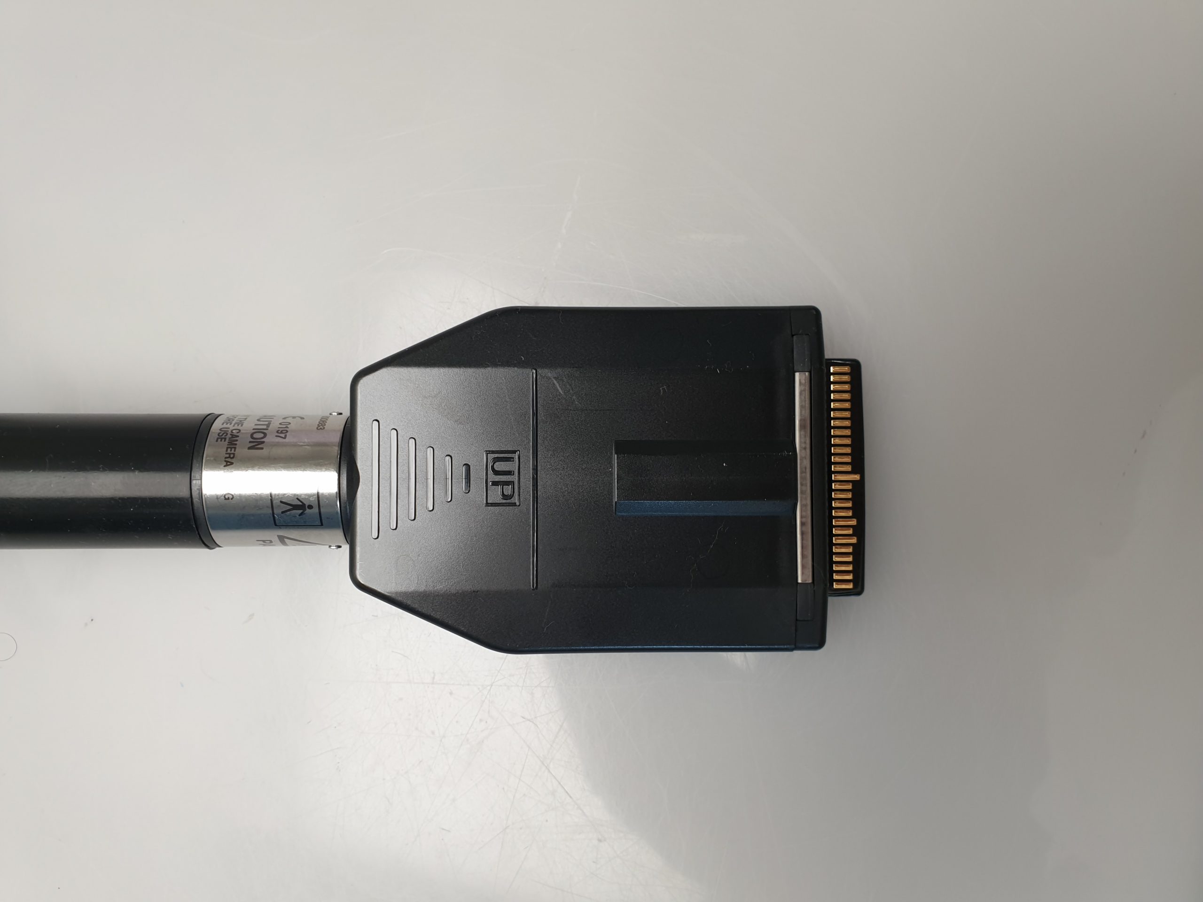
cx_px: 602
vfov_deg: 53.1
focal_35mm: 26
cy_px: 451
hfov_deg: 67.3
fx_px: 904
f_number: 2.4
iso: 64
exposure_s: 1/50
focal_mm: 4.3
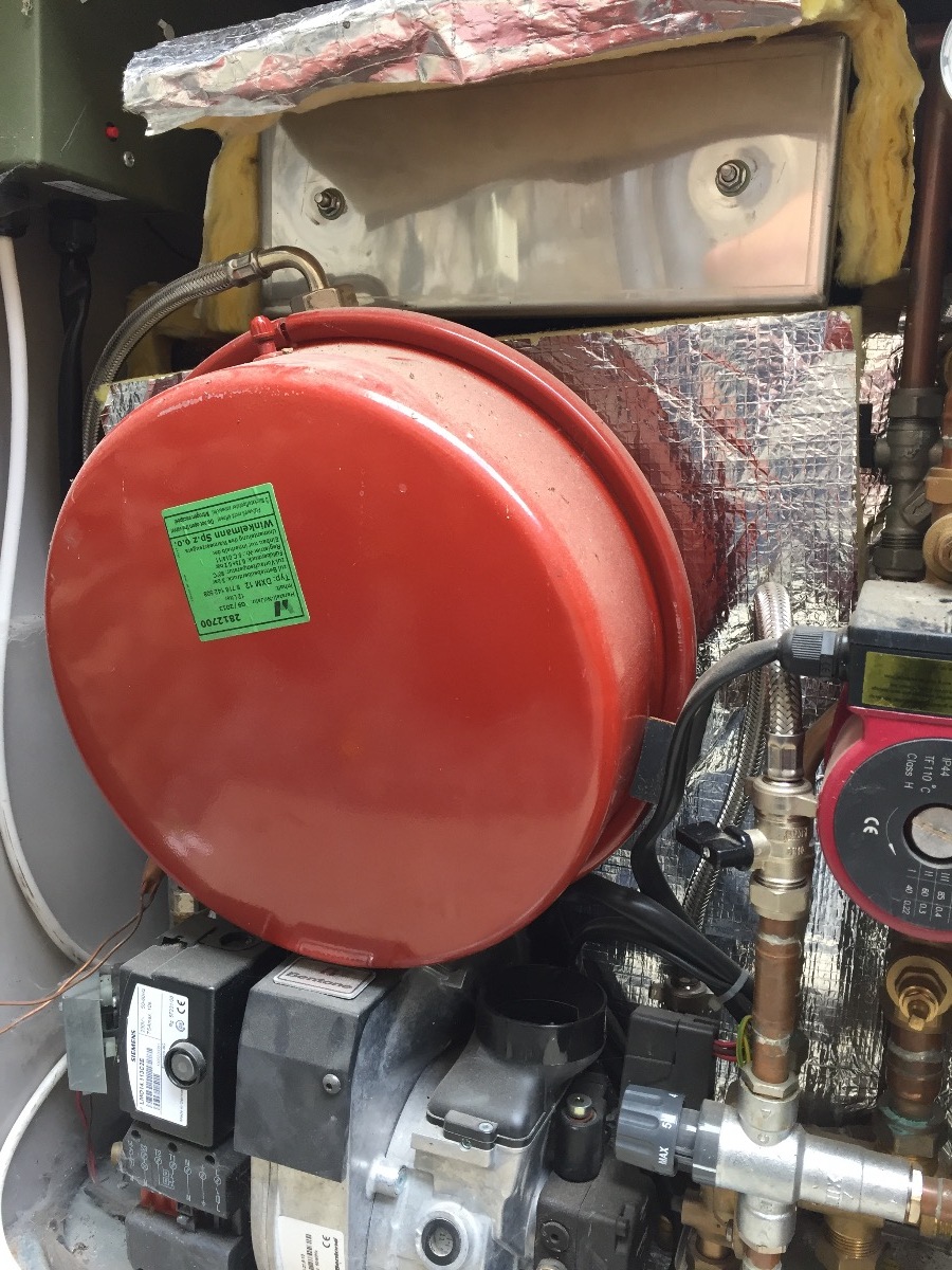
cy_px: 635
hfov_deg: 48.2
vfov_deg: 61.7
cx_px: 476
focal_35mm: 29
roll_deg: -0.4
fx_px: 1063
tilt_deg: -8.8
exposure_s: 1/33
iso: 40
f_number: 2.2
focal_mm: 4.15
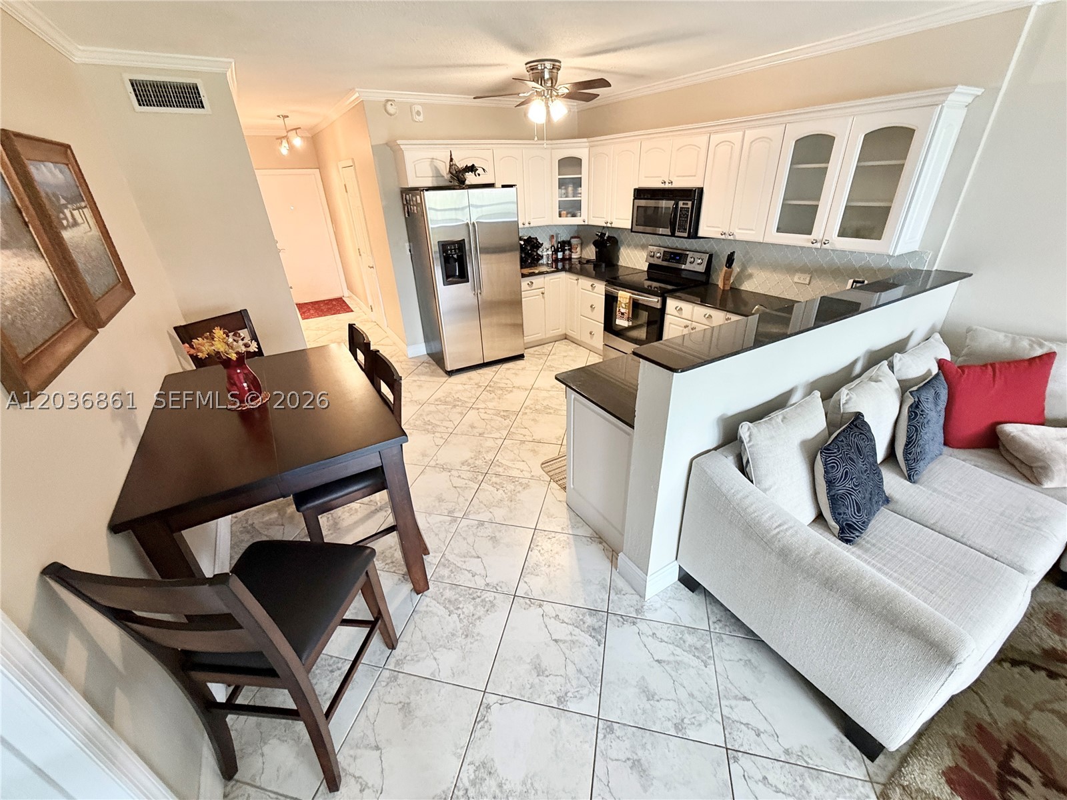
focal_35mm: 14
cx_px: 534
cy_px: 400
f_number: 2.2
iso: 320
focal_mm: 2.22
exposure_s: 1/62
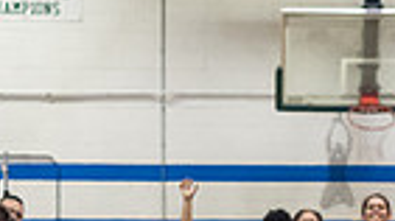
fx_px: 1831
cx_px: 305
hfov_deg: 12.3
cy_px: 479
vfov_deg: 6.6
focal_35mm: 175
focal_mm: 35
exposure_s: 1/400
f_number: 3.2
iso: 5000
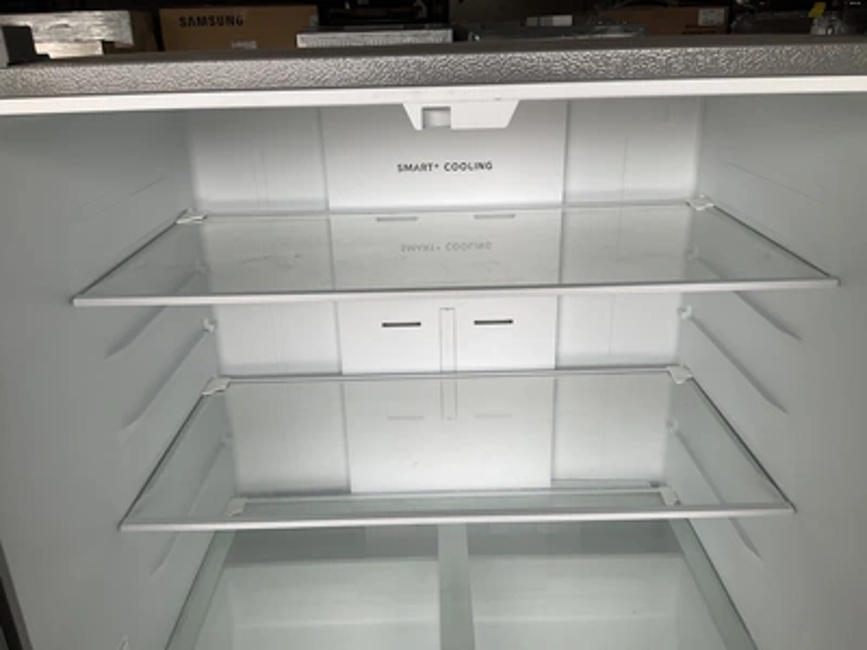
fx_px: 726
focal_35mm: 29
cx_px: 434
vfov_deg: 48.2
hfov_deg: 61.7
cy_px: 325
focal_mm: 3
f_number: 1.8
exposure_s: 1/358
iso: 25
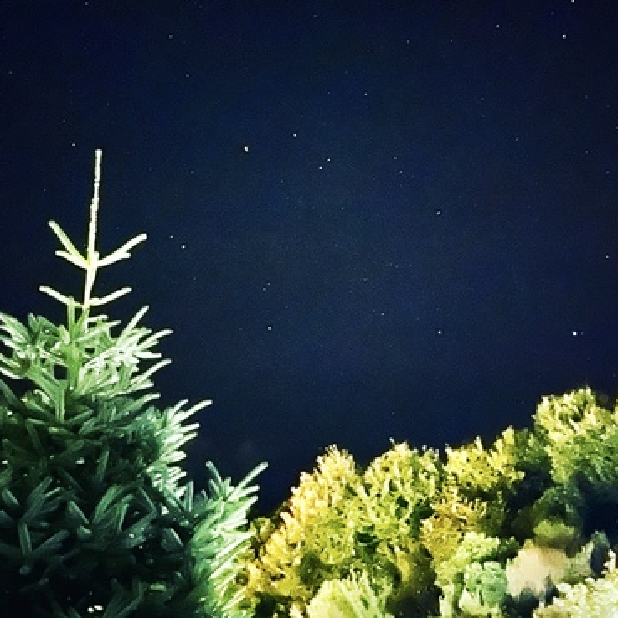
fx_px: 869
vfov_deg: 38.9
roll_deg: -0.3
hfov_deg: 39.2
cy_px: 231
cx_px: 320
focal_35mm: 43
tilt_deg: +19.3
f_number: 1.6
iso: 25000
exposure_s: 1/2
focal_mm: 5.1
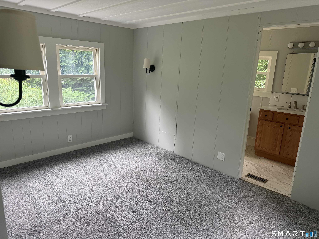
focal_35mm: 24
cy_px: 120
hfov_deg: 71.6
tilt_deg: -13.3
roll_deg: -1.8
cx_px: 160
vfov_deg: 56.8
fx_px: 221
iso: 250
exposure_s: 1/60
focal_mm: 6.76
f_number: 1.78
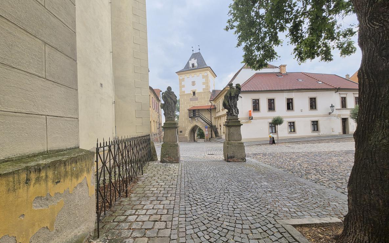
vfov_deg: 78.6
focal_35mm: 14
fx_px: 148
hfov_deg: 105.3
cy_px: 127
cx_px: 192
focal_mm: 2.2
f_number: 1.9
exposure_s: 1/816
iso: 32
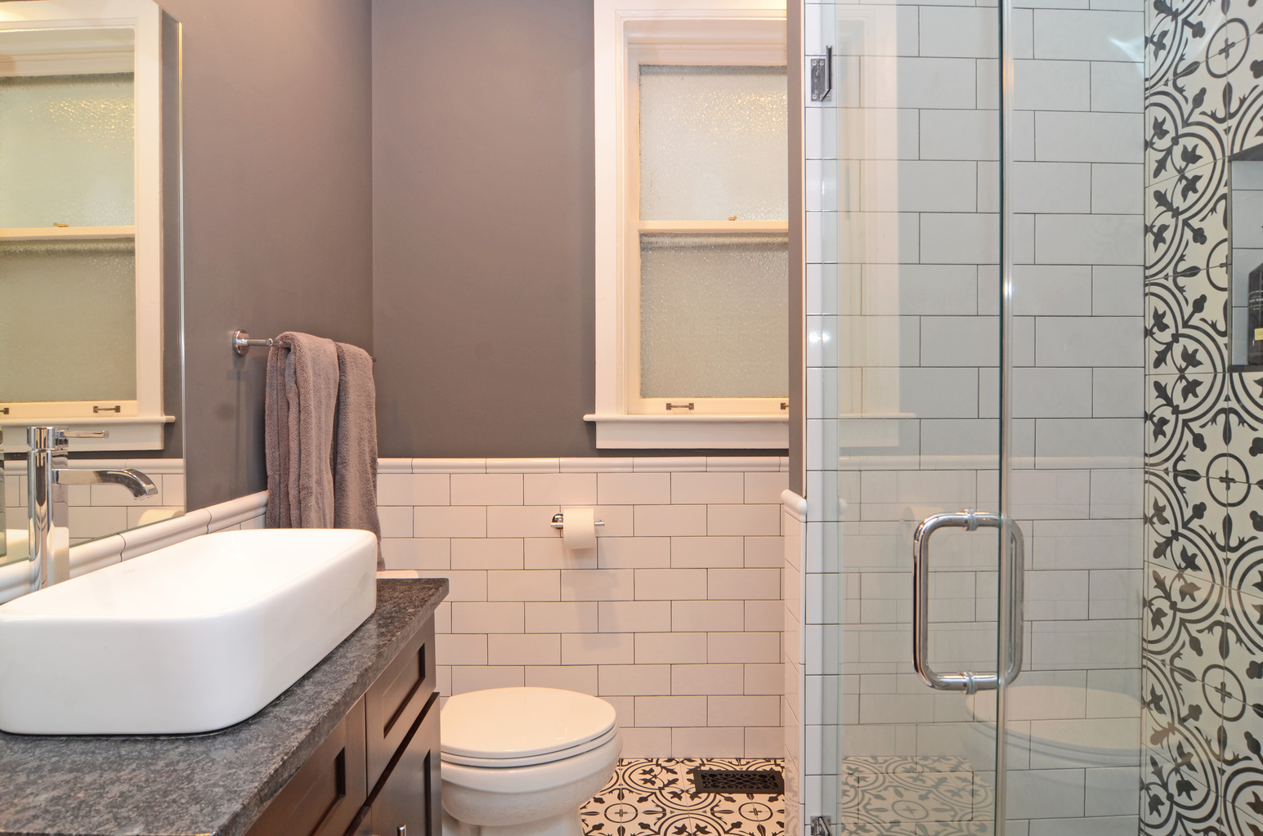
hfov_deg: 87.0
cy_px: 398
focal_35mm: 19
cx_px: 626
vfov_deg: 64.3
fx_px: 665
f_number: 8
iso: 200
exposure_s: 1/2.5
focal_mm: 12
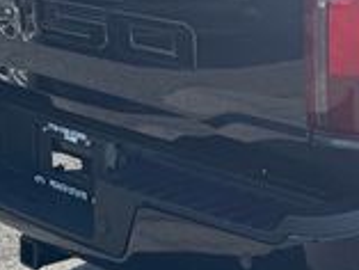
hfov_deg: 18.9
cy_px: 23
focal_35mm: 98
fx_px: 1017
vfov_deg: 14.9
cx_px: 434
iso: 80
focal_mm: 6.76
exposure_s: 1/3096
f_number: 1.78
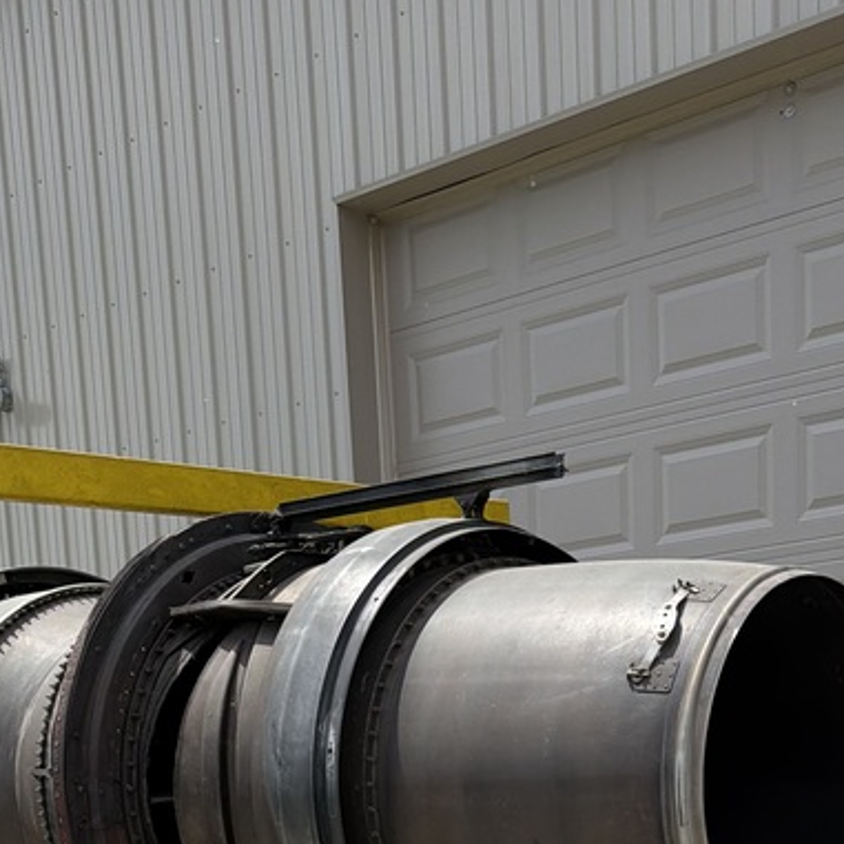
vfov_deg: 26.0
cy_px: 1079
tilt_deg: -10.5
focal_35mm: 57
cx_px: 523
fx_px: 1572
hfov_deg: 29.9
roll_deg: +2.0
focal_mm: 6.76
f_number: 1.78
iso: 80
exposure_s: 1/6173
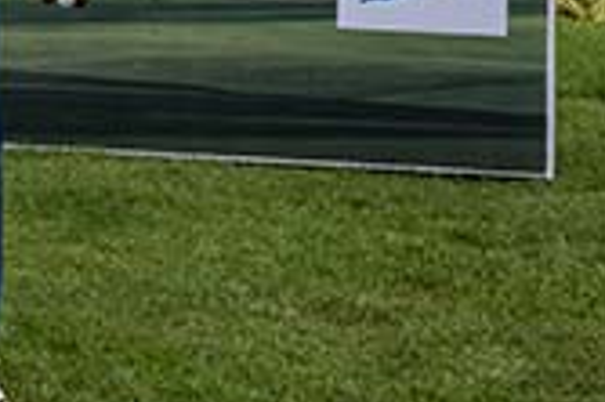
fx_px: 3375
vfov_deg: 6.6
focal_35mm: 201
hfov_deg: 9.7
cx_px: -475
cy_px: -485
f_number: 8
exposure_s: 1/400
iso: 180
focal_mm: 35
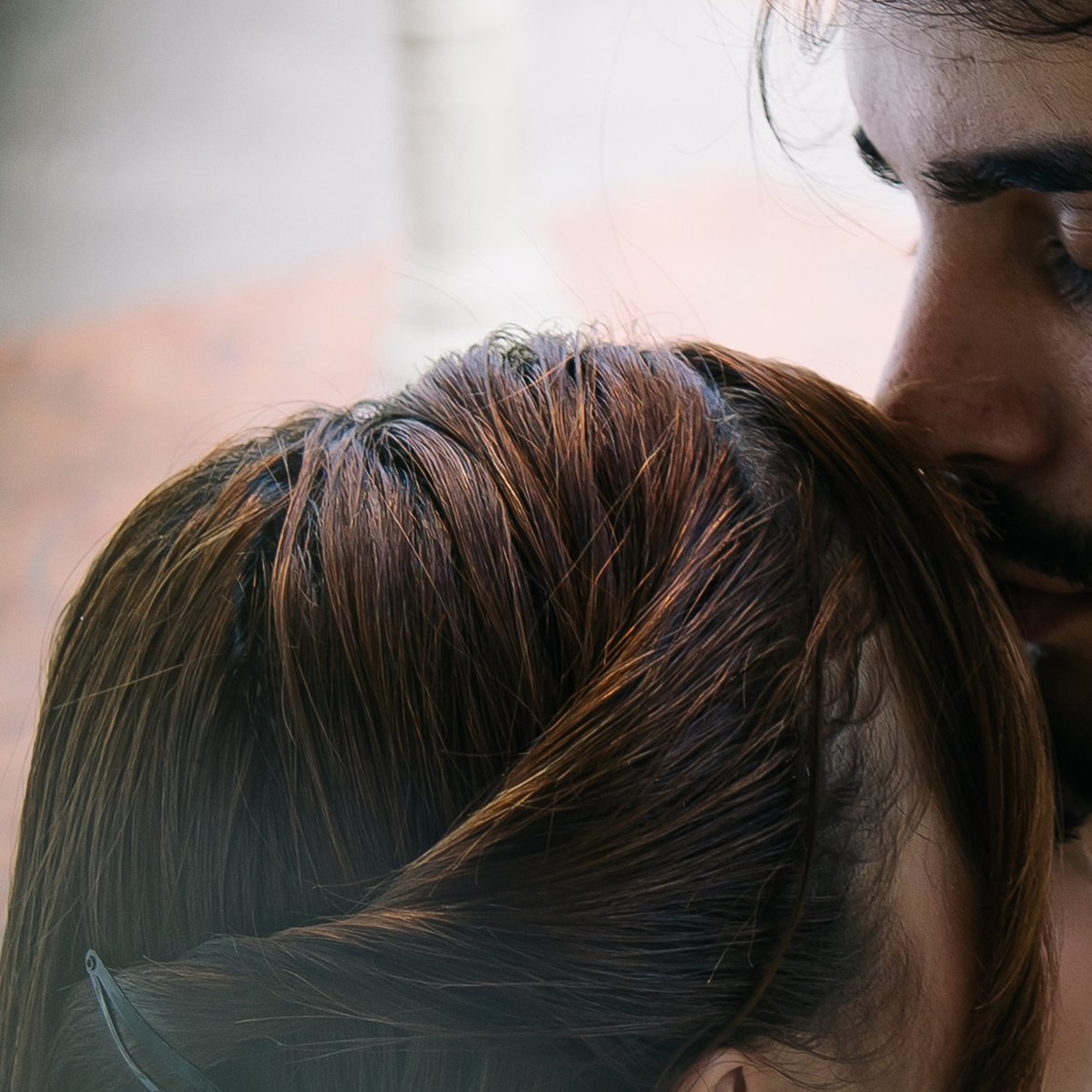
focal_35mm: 122
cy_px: 883
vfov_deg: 14.2
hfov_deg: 14.1
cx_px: 1052
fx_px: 4354
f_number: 2.8
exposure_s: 1/125
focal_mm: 30
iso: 125
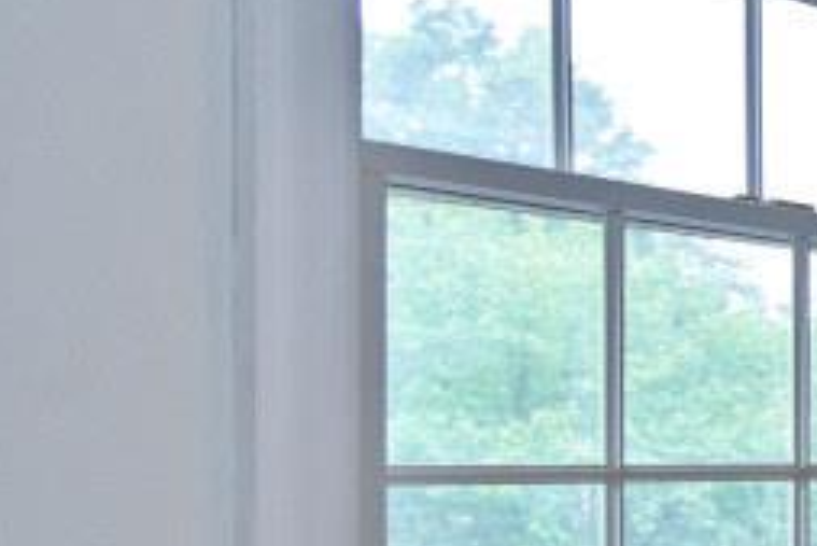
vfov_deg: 16.3
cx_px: 2383
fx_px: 1885
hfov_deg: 11.9
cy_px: 456
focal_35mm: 83
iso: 200
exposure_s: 1/80
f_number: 5
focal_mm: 14
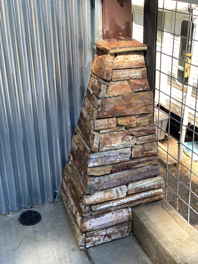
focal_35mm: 52
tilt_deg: -24.2
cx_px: 99
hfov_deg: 28.0
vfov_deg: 36.8
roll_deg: +0.7
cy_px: 132
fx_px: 396
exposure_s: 1/122
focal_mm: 6
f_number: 2
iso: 32
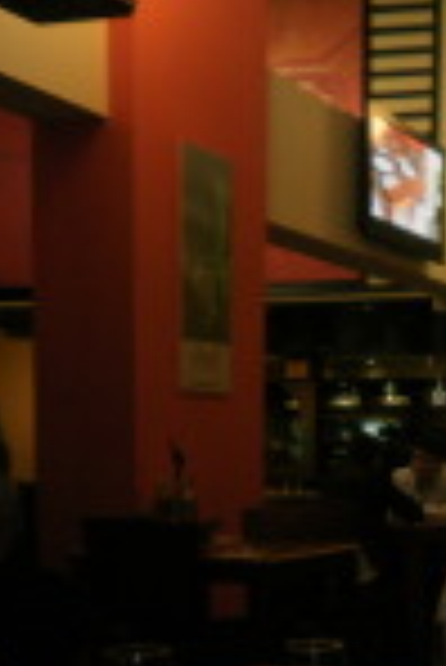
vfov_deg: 30.8
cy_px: 508
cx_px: 698
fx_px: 1186
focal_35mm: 64
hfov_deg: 18.5
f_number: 2.6
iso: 125
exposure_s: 1/25
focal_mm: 4.65
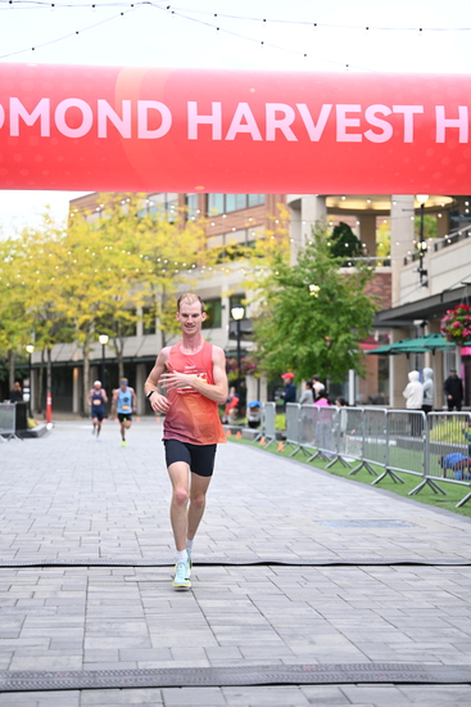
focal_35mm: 71
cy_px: 354
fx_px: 1392
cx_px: 236
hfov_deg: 19.2
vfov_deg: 28.4
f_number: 2.8
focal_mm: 71
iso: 1600
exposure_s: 1/800
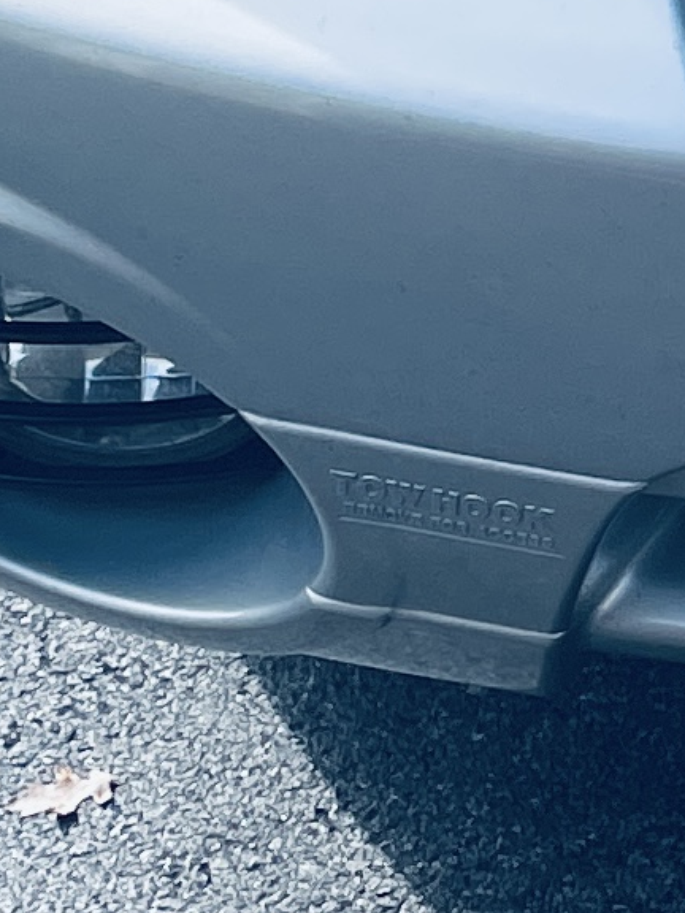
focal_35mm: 182
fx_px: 4802
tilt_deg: -35.4
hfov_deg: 7.5
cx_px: 1784
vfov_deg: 10.9
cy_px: 306
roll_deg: +1.0
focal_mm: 4.2
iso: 32
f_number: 1.6
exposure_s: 1/2132
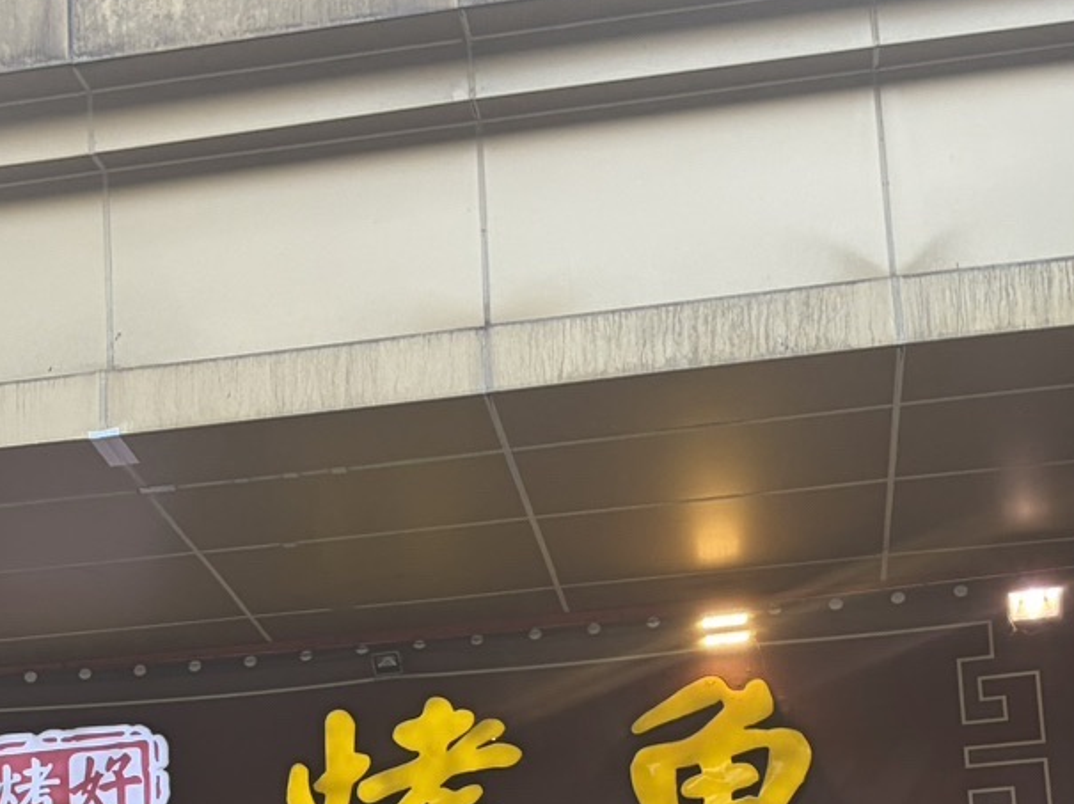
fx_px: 2667
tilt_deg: +12.0
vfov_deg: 16.6
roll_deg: +0.9
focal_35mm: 86
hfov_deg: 22.6
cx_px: 320
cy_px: 879
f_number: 1.6
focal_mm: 5.96
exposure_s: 1/122
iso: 40
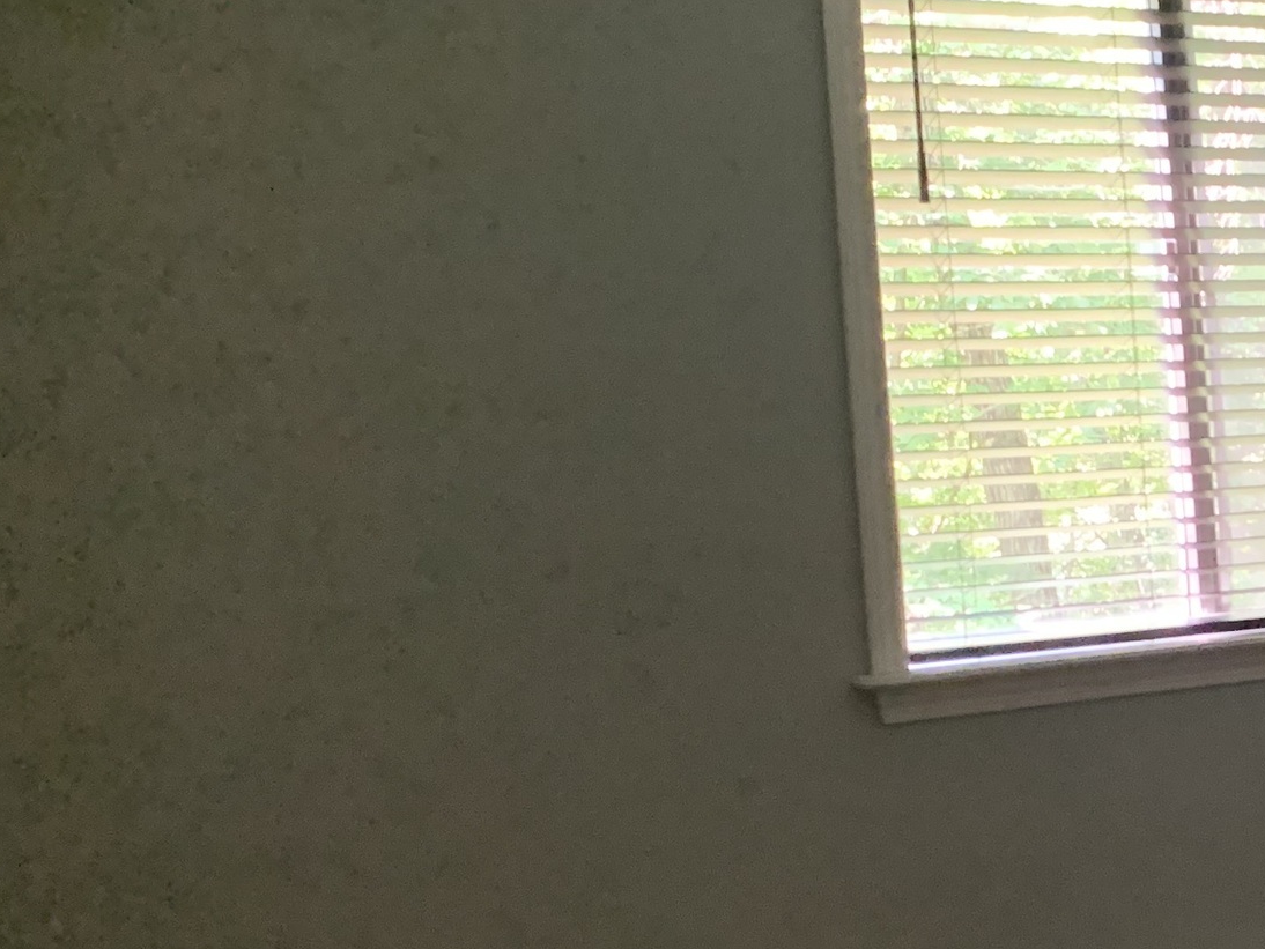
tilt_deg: -10.9
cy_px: 774
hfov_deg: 23.2
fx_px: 2668
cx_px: 1706
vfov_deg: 19.9
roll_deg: +2.1
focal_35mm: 73
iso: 640
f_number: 1.8
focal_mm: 4.25
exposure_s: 1/30
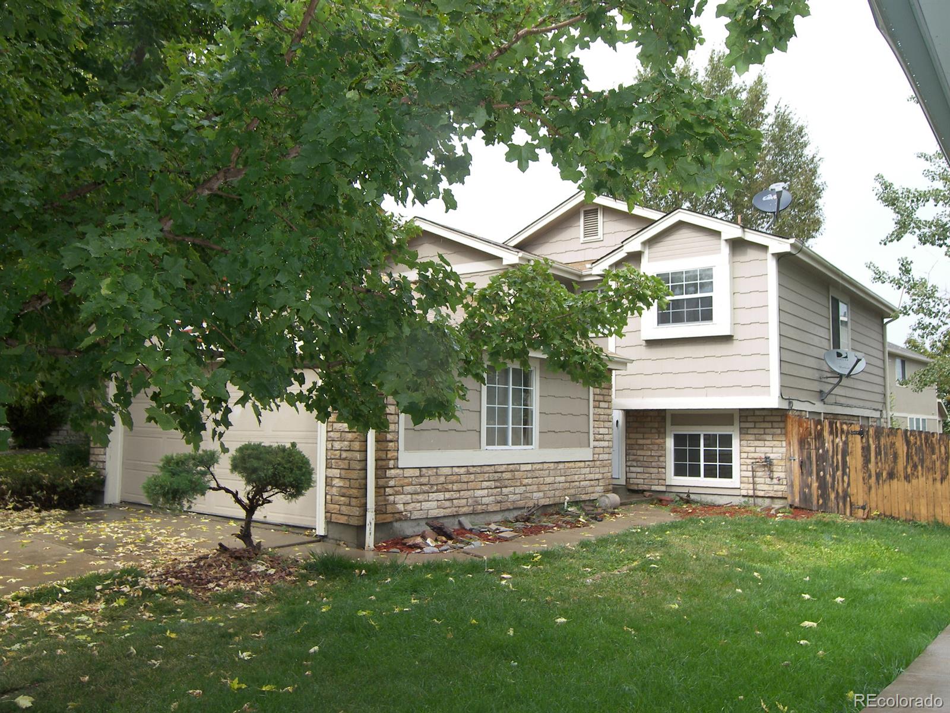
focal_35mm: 29
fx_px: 796
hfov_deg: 61.7
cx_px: 475
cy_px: 356
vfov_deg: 48.2
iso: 50
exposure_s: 1/160
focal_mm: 6.2
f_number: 3.2
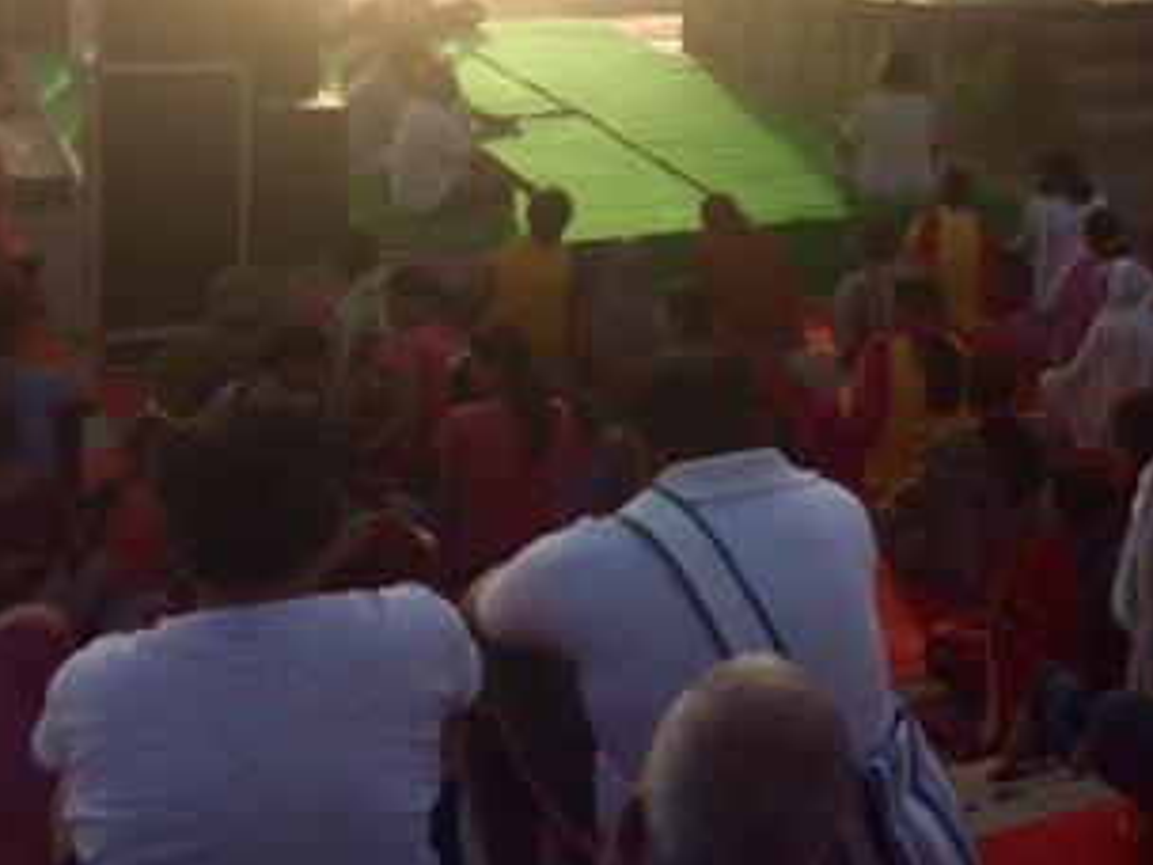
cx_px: 1138
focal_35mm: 61
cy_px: 83
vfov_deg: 23.4
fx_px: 2032
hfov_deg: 29.7
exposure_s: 1/2053
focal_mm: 4.15
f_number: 2.2
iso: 32
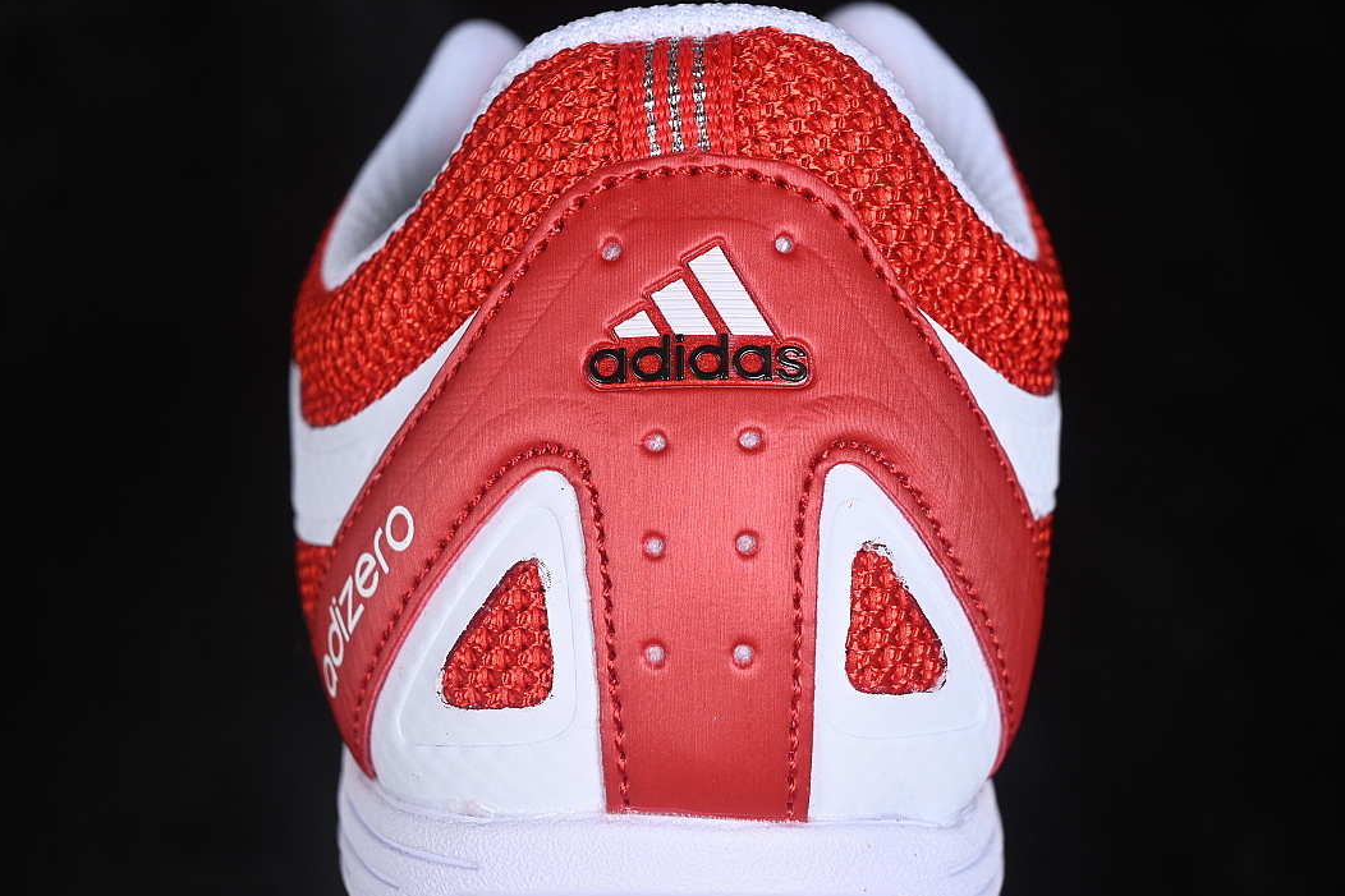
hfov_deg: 26.3
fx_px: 2876
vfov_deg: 17.7
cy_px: 455
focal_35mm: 77
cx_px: 666
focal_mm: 50
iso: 160
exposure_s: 1/80
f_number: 7.1
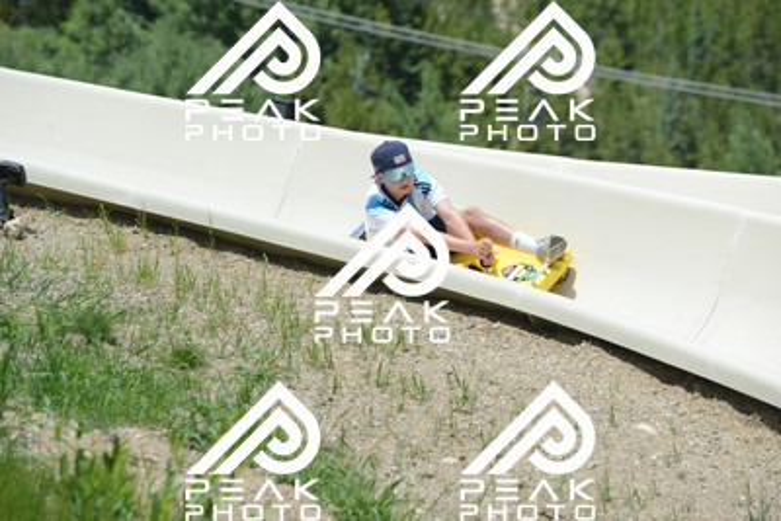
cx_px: 390
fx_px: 4232
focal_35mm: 195
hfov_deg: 10.5
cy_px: 260
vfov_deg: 7.0
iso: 560
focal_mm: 195
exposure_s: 1/1250
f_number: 6.3
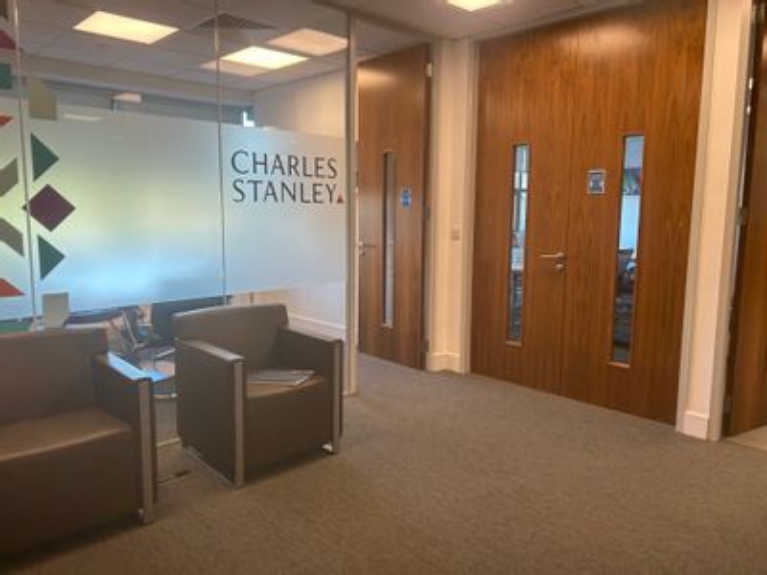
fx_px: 576
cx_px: 384
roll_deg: +0.3
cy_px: 288
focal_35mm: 26
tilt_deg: -6.6
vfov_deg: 53.1
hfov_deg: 67.3
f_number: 1.5
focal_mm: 5.7
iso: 64
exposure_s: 1/100
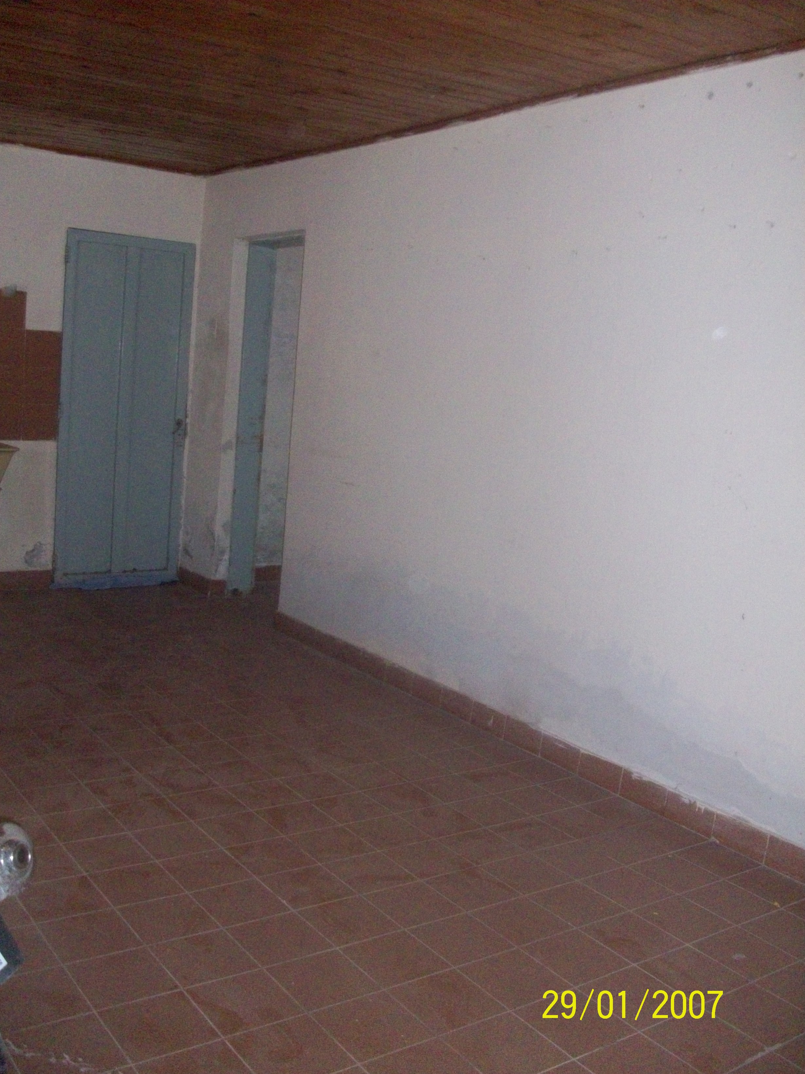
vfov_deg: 54.0
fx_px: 1054
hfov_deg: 41.8
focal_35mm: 34
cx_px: 402
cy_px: 537
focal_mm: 5.7
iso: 320
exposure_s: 1/60
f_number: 2.8
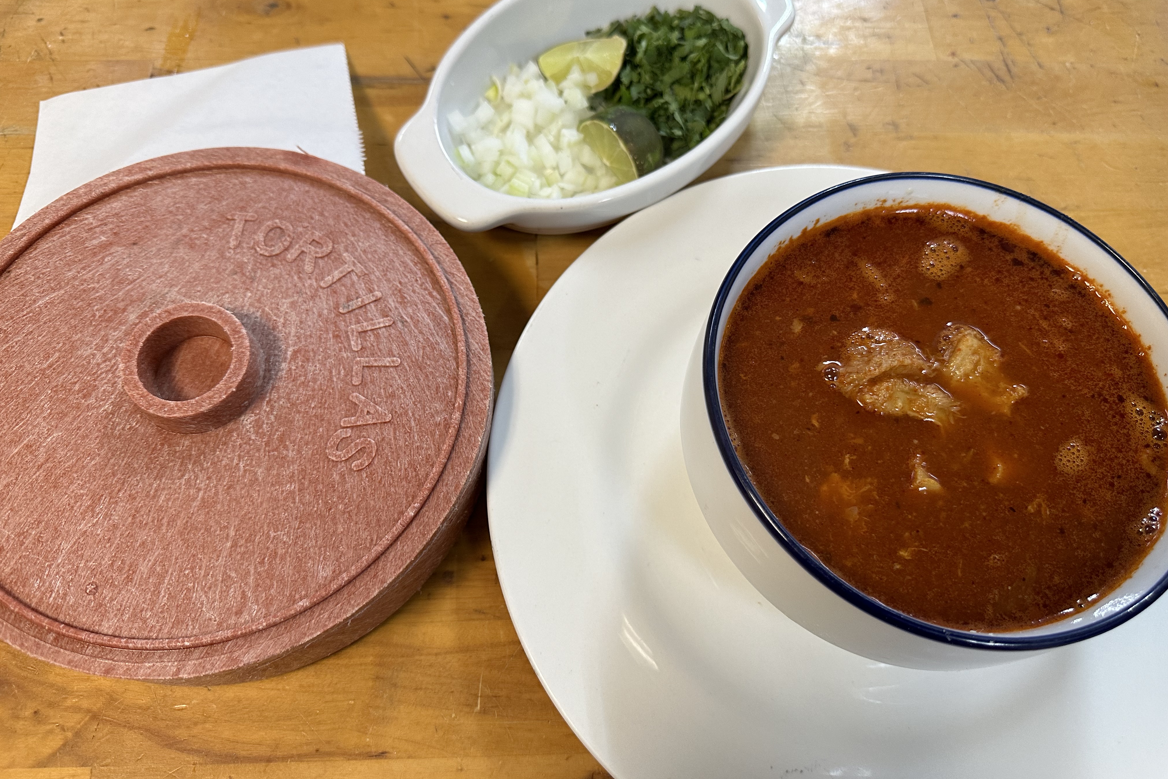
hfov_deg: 71.5
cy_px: 375
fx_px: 811
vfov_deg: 51.3
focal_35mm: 25
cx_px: 584
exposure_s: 1/120
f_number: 1.78
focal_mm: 6.86
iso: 200
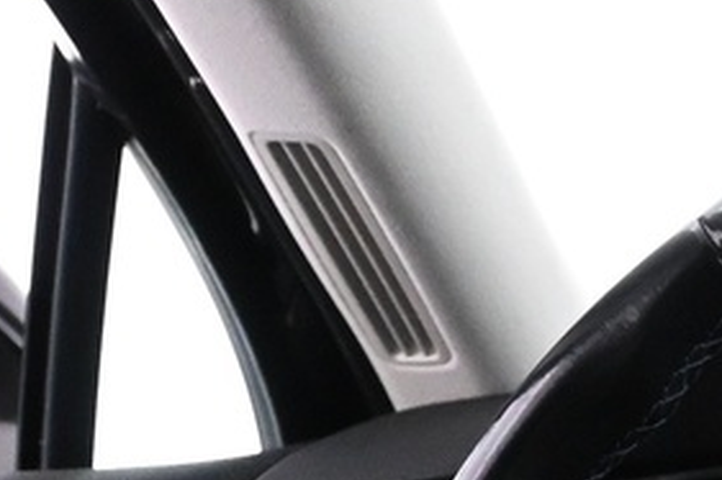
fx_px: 3986
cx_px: 1020
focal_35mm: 199
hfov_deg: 10.1
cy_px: 649
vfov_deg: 6.8
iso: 4000
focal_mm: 23
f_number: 4.2
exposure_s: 1/50
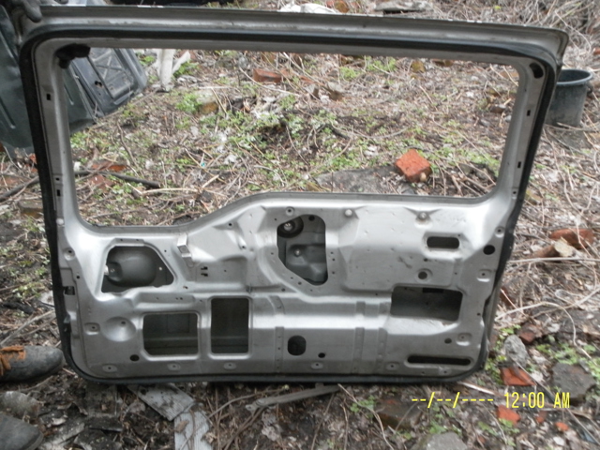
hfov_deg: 55.4
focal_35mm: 33
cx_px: 300
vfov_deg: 42.9
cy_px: 225
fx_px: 572
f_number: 3.5
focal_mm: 5.8
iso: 250
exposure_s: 1/50
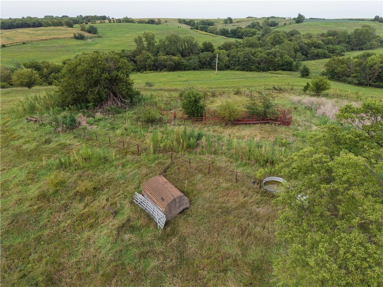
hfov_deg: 71.6
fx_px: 266
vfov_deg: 56.8
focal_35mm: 24
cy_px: 144
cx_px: 192
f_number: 1.8
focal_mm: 8.67
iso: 100
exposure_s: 1/160
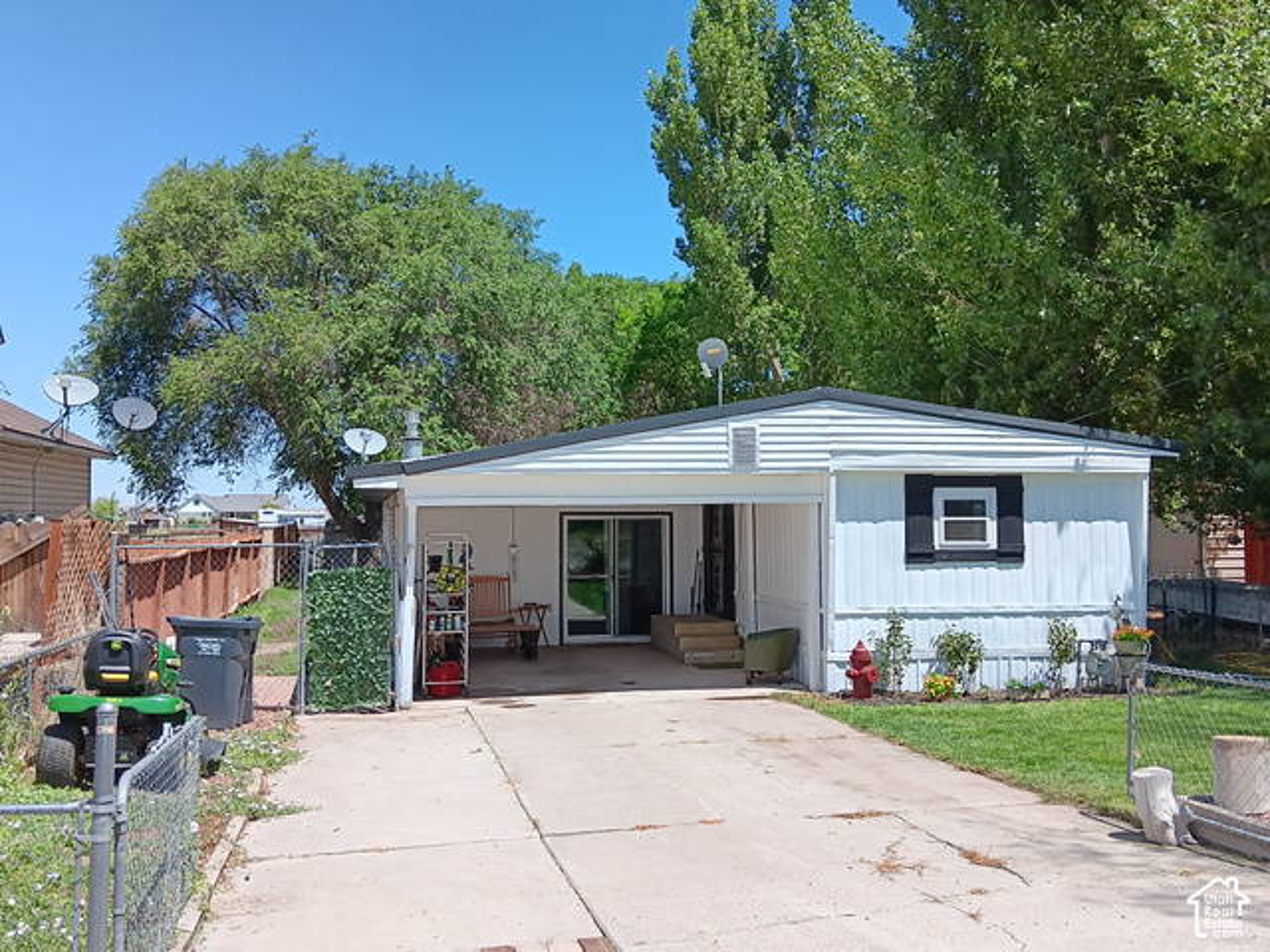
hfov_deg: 67.3
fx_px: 954
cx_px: 635
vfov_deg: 53.1
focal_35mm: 26
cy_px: 476
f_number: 1.8
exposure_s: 1/1000
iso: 20
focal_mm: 3.98
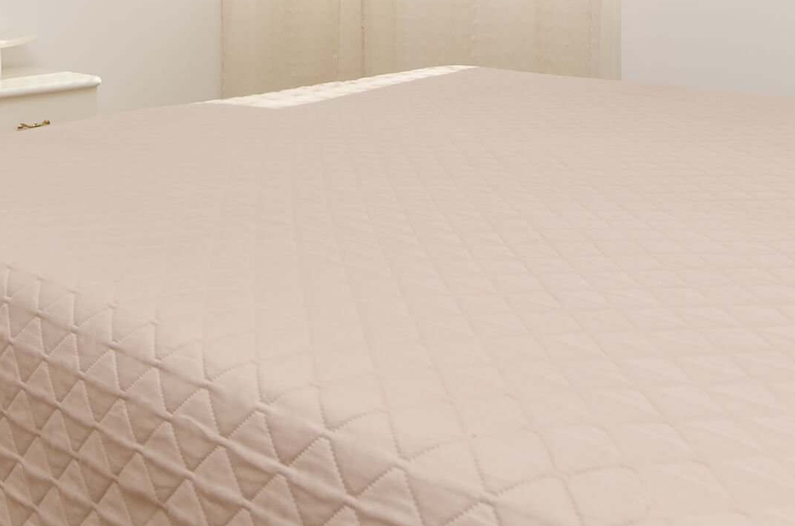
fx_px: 859
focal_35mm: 39
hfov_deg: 47.5
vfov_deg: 30.8
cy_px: -34
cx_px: 185
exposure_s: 1/160
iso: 100
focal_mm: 10
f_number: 7.1
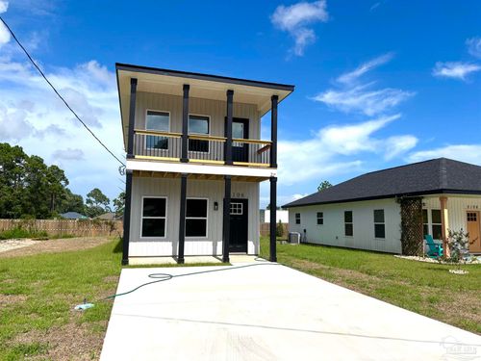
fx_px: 361
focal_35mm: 26
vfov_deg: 53.1
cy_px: 180
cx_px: 240
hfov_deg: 67.3
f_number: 1.6
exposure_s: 1/6711
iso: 50
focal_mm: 5.96
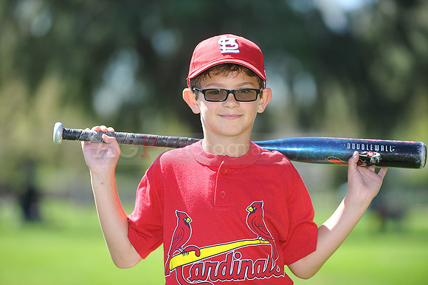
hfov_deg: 12.5
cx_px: 214
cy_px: 142
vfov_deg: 8.3
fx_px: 1960
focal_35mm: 165
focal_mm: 165
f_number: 4.5
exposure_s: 1/400
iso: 200
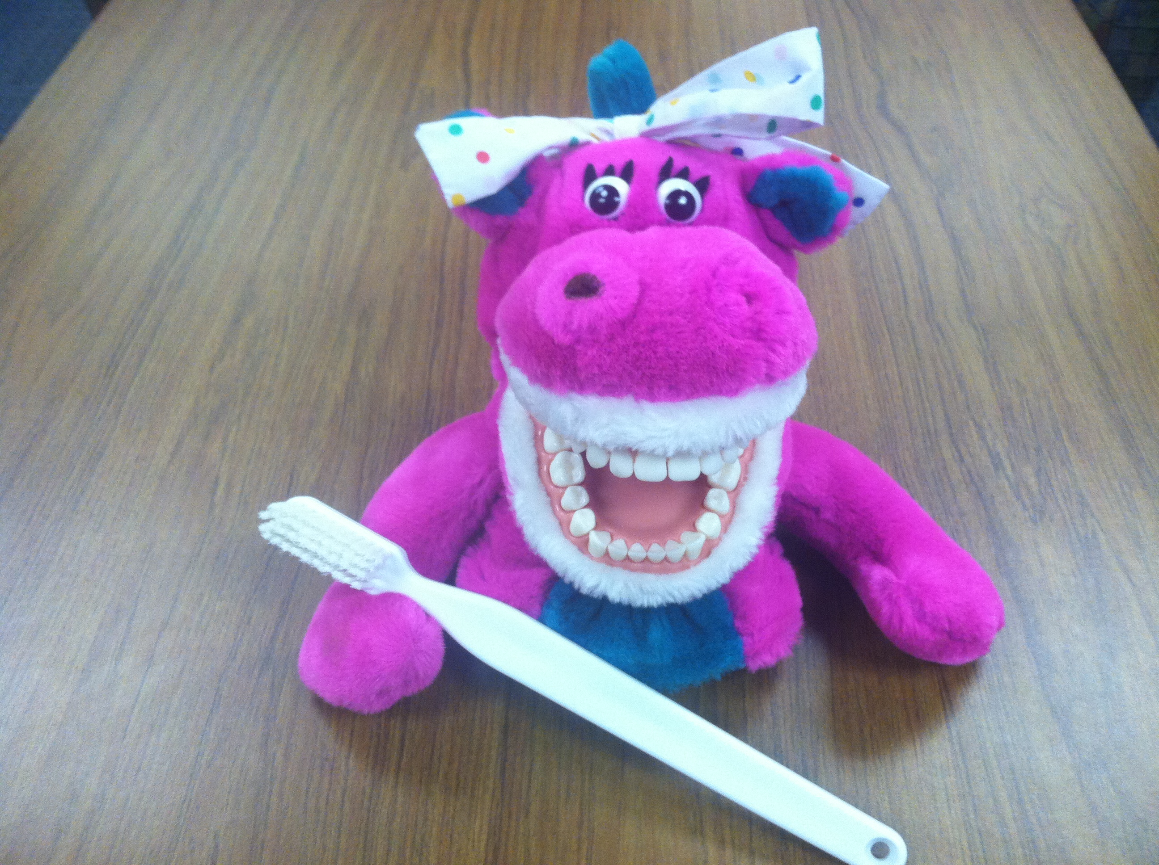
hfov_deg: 52.7
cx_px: 580
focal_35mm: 35
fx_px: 1170
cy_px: 432
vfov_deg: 40.6
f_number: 2.8
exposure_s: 1/15
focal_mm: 3.85
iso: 125
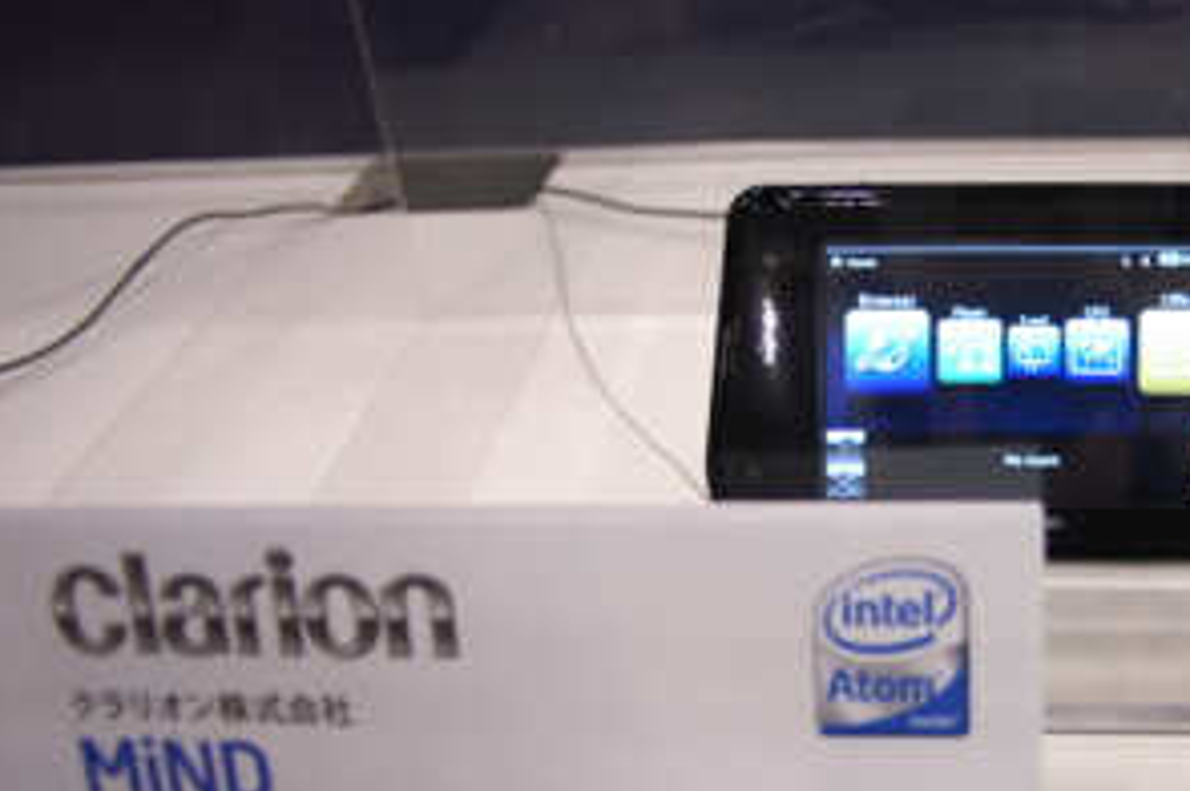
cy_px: 539
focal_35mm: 44
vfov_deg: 30.2
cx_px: 924
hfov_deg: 42.8
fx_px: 1453
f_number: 3.5
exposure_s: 1/30
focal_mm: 18
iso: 250
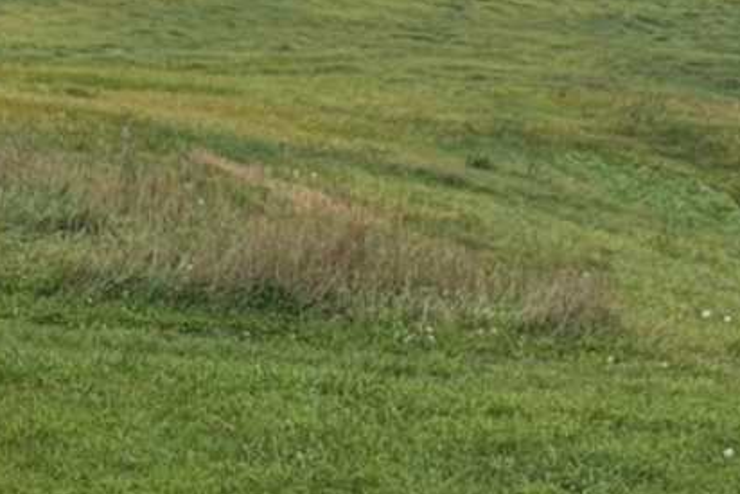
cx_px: 1069
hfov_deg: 5.5
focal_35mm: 372
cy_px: -124
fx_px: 7649
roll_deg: -1.2
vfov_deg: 3.7
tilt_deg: +2.2
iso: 80
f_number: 1.78
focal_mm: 6.76
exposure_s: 1/5208
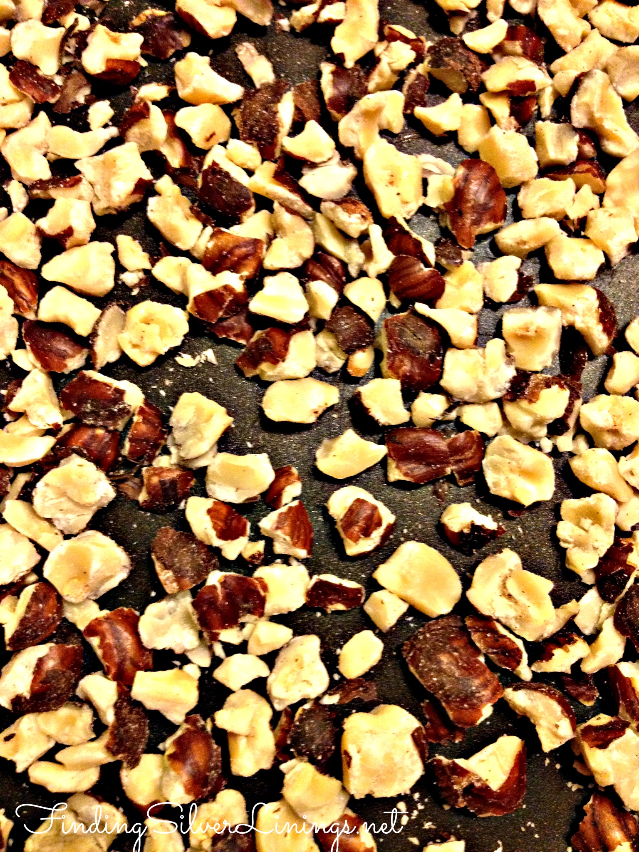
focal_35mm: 35
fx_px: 861
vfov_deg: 52.6
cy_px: 426
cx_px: 320
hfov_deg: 40.7
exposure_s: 1/20
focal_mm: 4.28
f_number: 2.4
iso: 250
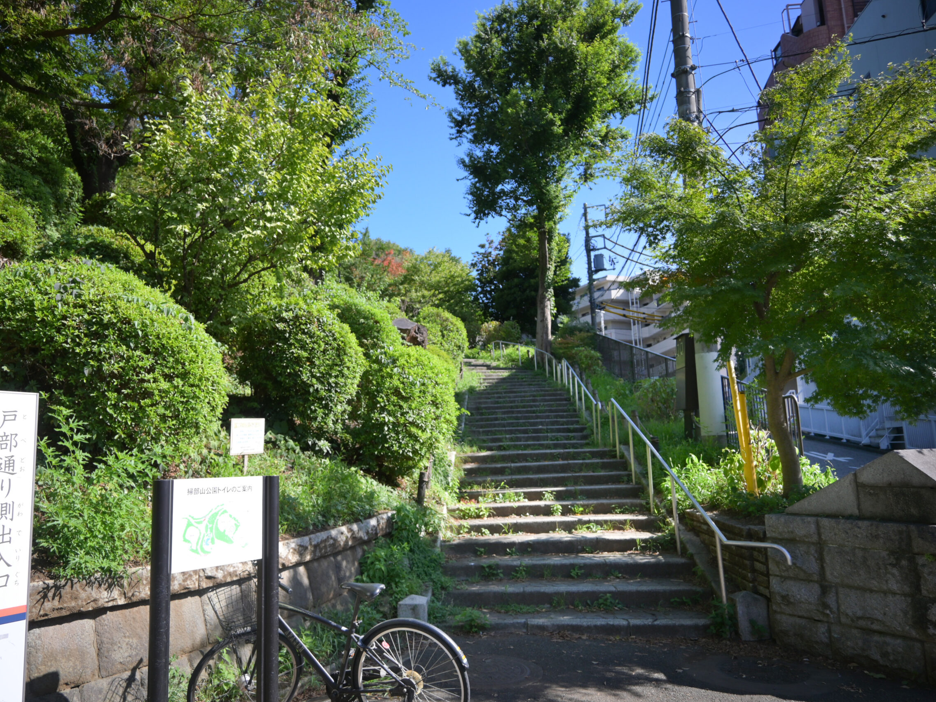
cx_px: 418
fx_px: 703
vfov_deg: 53.1
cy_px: 351
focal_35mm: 26
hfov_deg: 67.1
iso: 100
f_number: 3.5
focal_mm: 16
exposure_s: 1/640
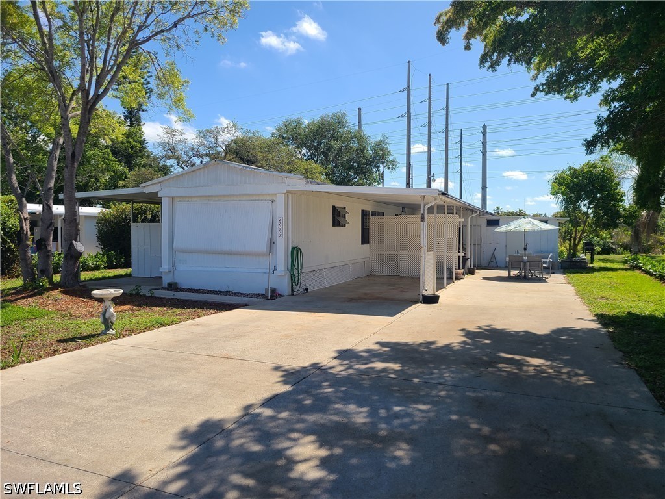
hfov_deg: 67.3
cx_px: 332
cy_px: 250
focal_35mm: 26
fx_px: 499
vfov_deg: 53.1
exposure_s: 1/2308
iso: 40
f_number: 1.8
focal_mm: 5.4
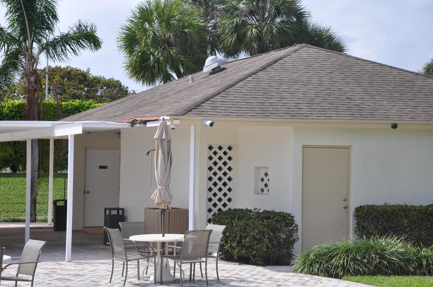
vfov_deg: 13.8
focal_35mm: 99
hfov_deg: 20.6
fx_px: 1189
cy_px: 144
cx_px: 216
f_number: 9
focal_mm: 66
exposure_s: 1/320
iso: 200
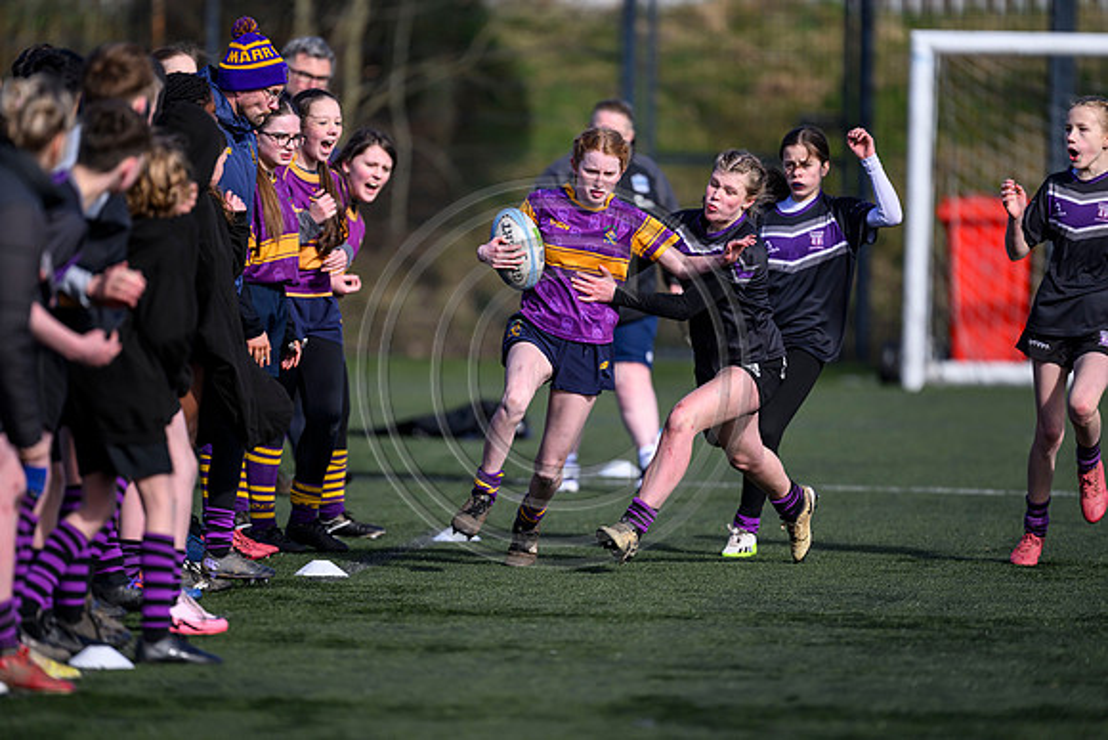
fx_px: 12313
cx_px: 554
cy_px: 370
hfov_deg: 5.2
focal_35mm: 400
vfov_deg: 3.4
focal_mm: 400
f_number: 3.2
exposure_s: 1/6400
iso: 500
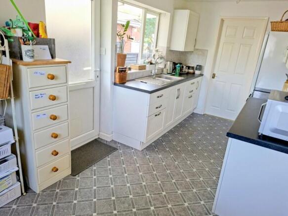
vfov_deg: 58.9
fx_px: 191
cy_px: 108
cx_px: 144
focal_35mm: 23
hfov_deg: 73.9
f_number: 1.8
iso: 50
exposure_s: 1/100
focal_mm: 5.54
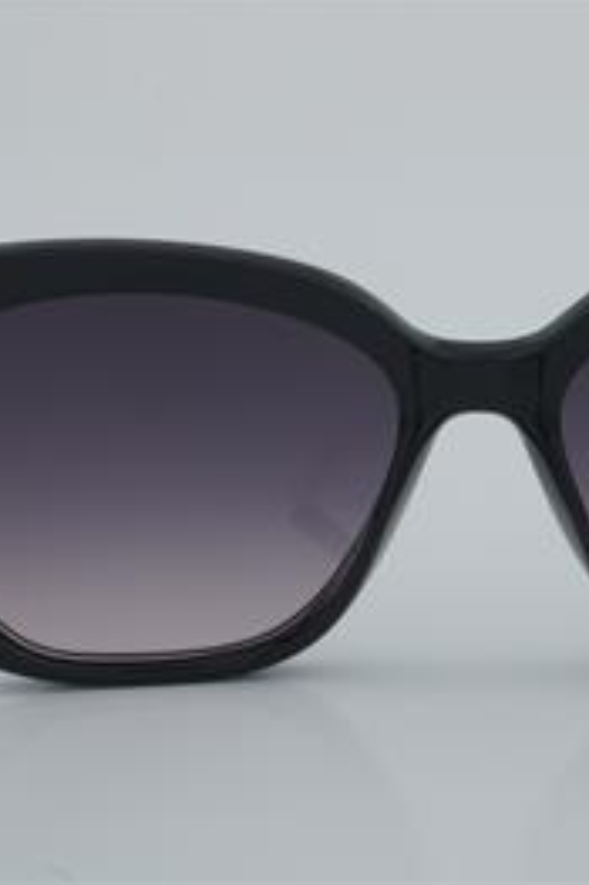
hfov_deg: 11.9
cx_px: 485
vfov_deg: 18.0
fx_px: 2801
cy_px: 441
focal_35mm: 114
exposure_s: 1/4
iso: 100
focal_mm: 50
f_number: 32
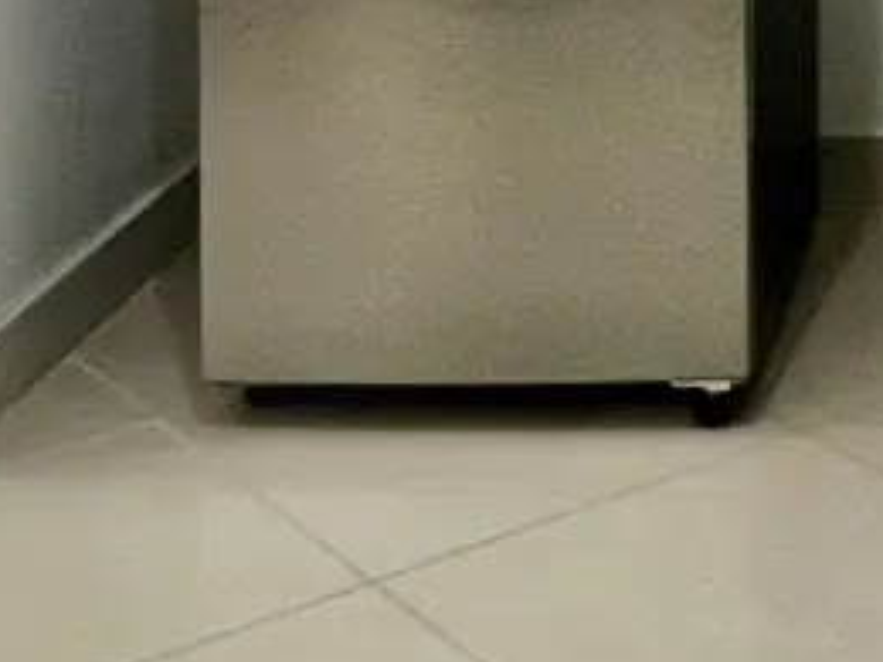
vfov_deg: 13.1
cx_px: 1175
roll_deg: +0.0
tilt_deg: +1.3
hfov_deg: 18.8
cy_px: -710
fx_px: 2449
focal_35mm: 96
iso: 200
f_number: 1.8
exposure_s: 1/60
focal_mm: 1.57
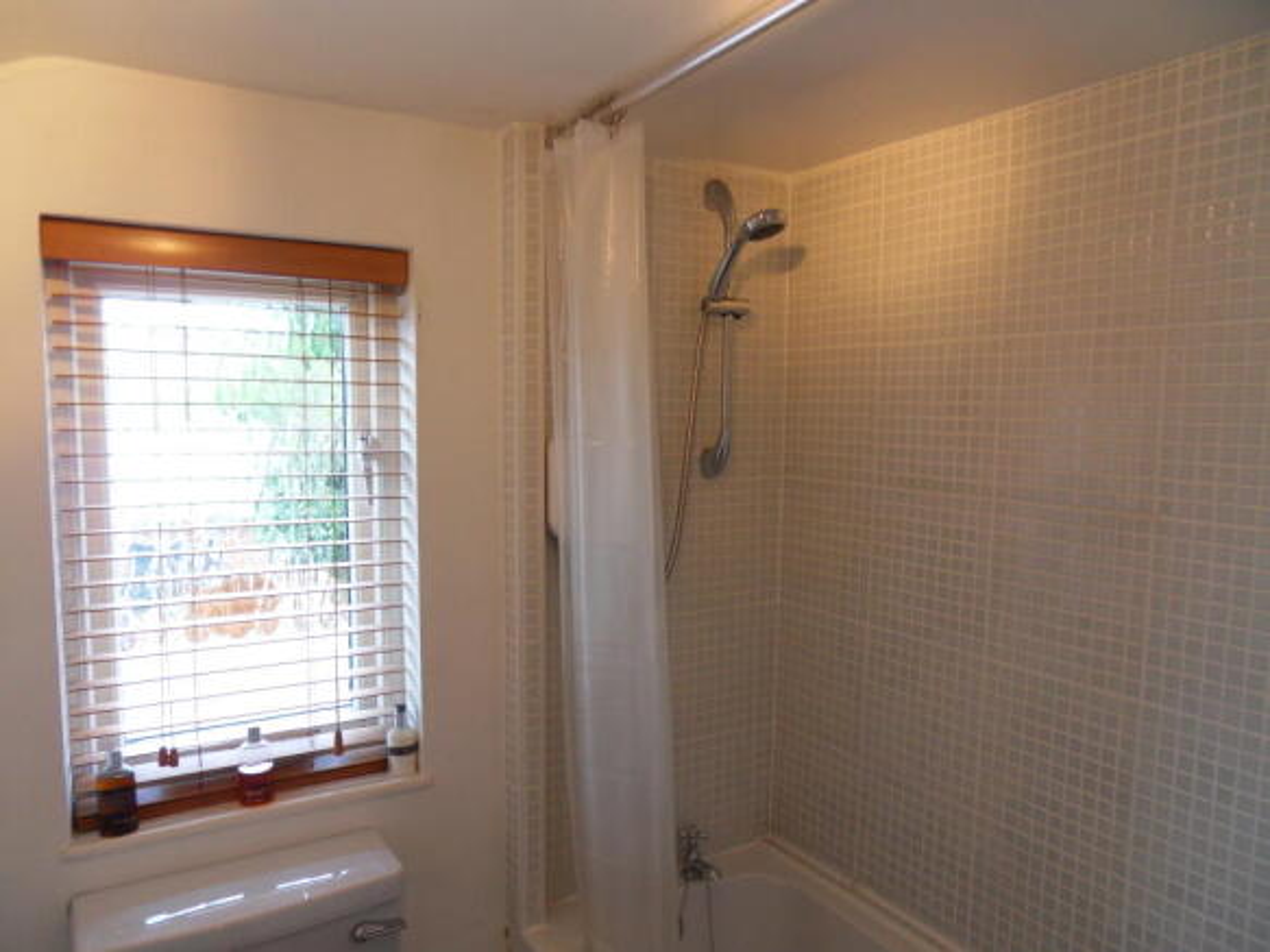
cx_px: 635
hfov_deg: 71.6
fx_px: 880
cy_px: 476
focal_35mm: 24
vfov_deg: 56.8
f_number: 3.3
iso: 100
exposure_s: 1/45
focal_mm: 4.2
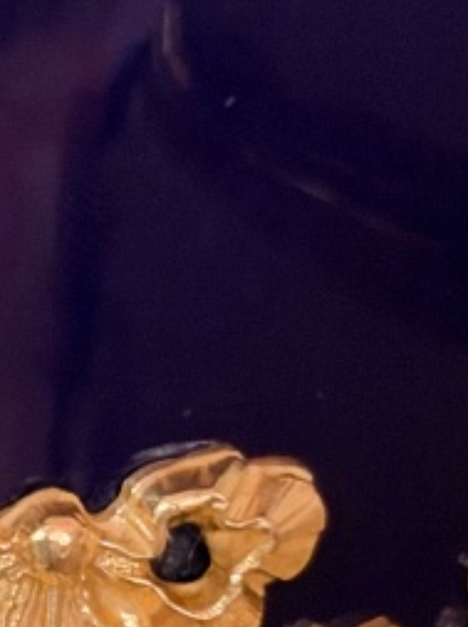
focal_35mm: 228
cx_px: -389
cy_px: 327
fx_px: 4120
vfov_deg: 8.7
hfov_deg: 6.4
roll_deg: -1.4
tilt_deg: -12.9
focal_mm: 6.93
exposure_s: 1/25
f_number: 1.48
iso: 500
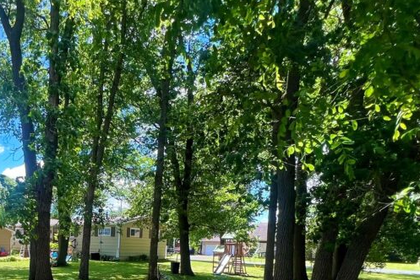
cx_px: 76
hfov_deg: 58.2
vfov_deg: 39.7
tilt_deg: -6.0
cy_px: 279
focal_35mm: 29
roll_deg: -1.5
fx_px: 339
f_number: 1.8
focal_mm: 1.57
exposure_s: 1/283
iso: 32
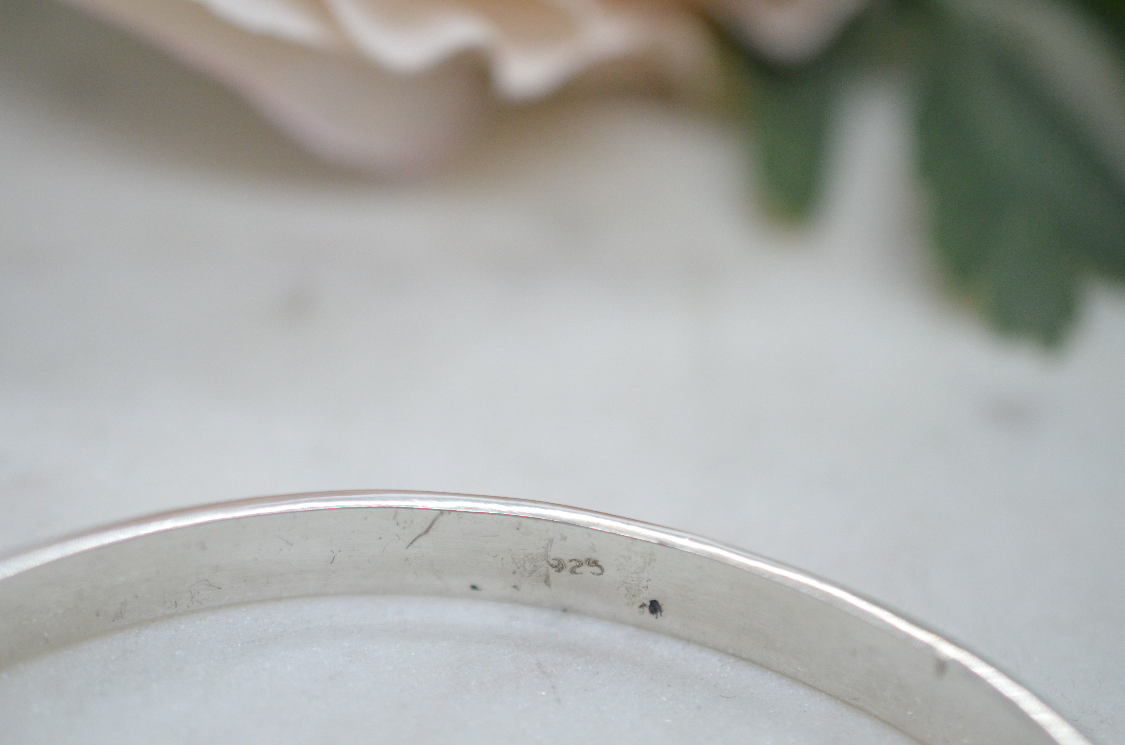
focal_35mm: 60
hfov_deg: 33.5
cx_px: 562
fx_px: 1871
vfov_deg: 22.5
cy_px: 372
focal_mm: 40
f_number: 3.5
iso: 2500
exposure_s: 1/2500
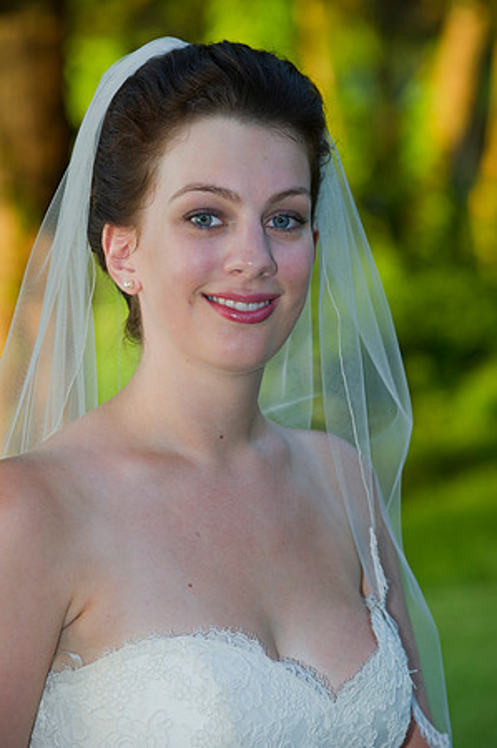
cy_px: 374
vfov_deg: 11.8
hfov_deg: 7.8
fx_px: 3632
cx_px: 248
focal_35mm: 175
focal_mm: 175
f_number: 5.6
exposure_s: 1/125
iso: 400
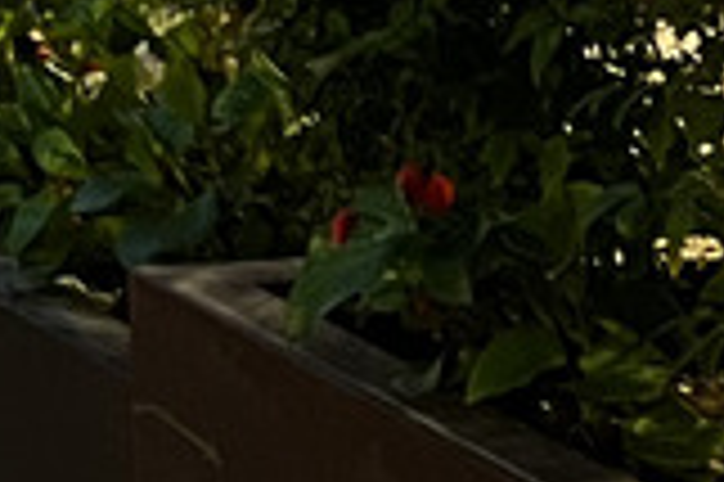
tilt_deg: +1.5
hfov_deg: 9.2
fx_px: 4058
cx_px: -1016
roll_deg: +1.3
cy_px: -829
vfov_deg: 6.3
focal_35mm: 202
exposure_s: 1/33
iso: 400
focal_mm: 5.7
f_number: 1.5
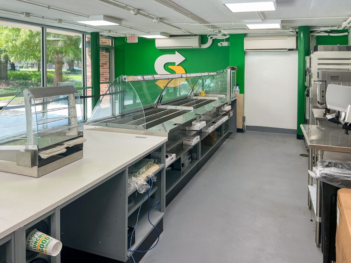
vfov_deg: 48.2
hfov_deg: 61.7
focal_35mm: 29
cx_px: 176
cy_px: 132
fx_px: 294
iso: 40
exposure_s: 1/120
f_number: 1.8
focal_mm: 3
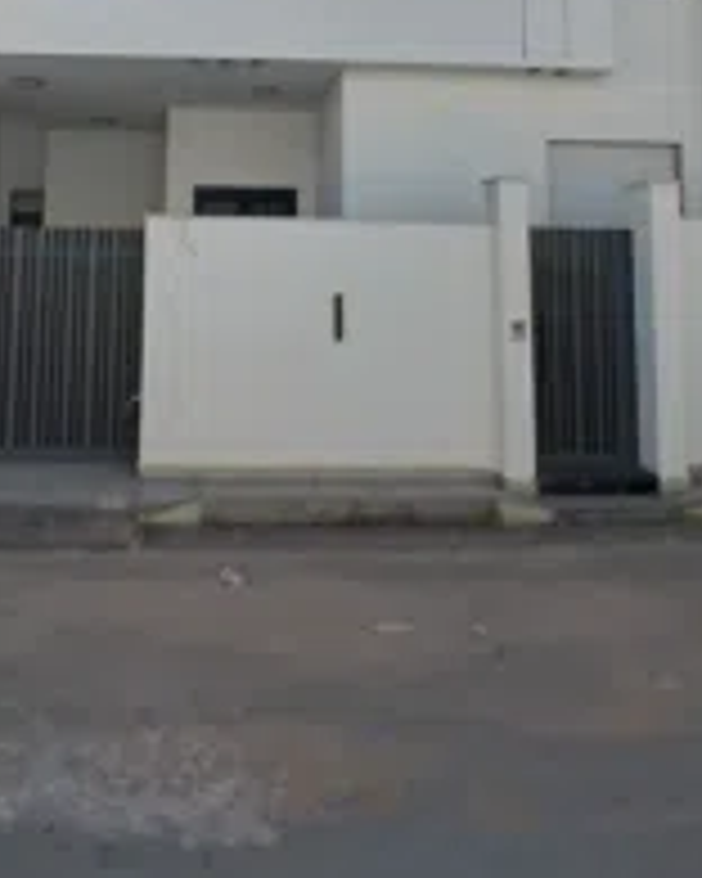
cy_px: 113
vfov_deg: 48.2
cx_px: 243
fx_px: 883
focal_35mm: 34
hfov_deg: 42.9
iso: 50
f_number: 2.2
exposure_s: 1/2304
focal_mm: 1.4
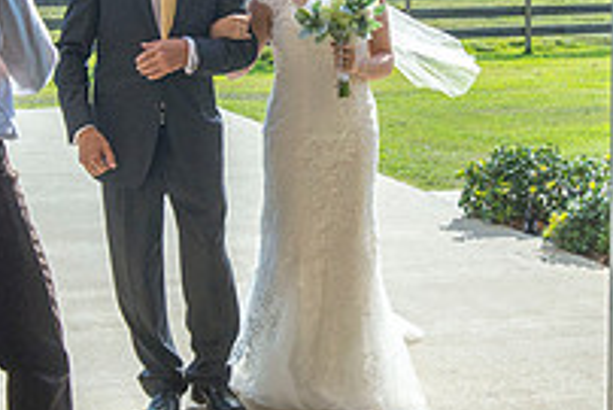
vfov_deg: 15.9
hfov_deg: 23.6
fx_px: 1465
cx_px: 294
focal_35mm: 86
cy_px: 115
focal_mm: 30
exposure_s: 1/1600
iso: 1600
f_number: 10
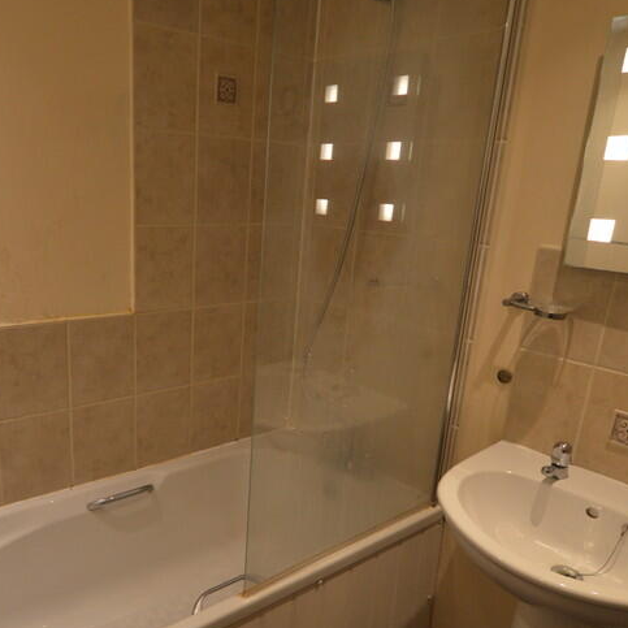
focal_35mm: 27
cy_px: 371
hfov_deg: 58.2
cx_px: 230
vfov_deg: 58.7
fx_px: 554
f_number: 3.5
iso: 400
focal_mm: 10
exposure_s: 1/60
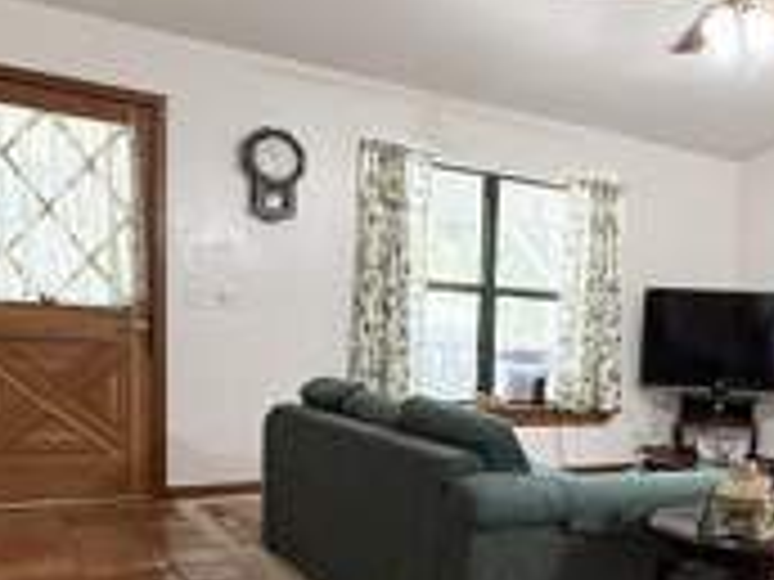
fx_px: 872
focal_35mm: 39
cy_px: 429
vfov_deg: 36.0
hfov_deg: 45.4
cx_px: 621
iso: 640
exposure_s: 1/120
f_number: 2.2
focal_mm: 2.22
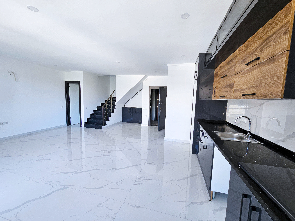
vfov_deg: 89.9
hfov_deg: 106.2
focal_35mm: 13
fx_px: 111
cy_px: 110
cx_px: 148
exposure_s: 1/50
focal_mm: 2.2
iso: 64
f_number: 2.2
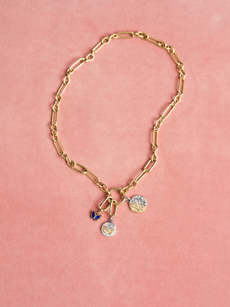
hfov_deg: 15.6
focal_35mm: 95
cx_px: 115
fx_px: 841
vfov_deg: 20.6
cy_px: 154
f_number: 11
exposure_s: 1/125
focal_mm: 120
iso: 100
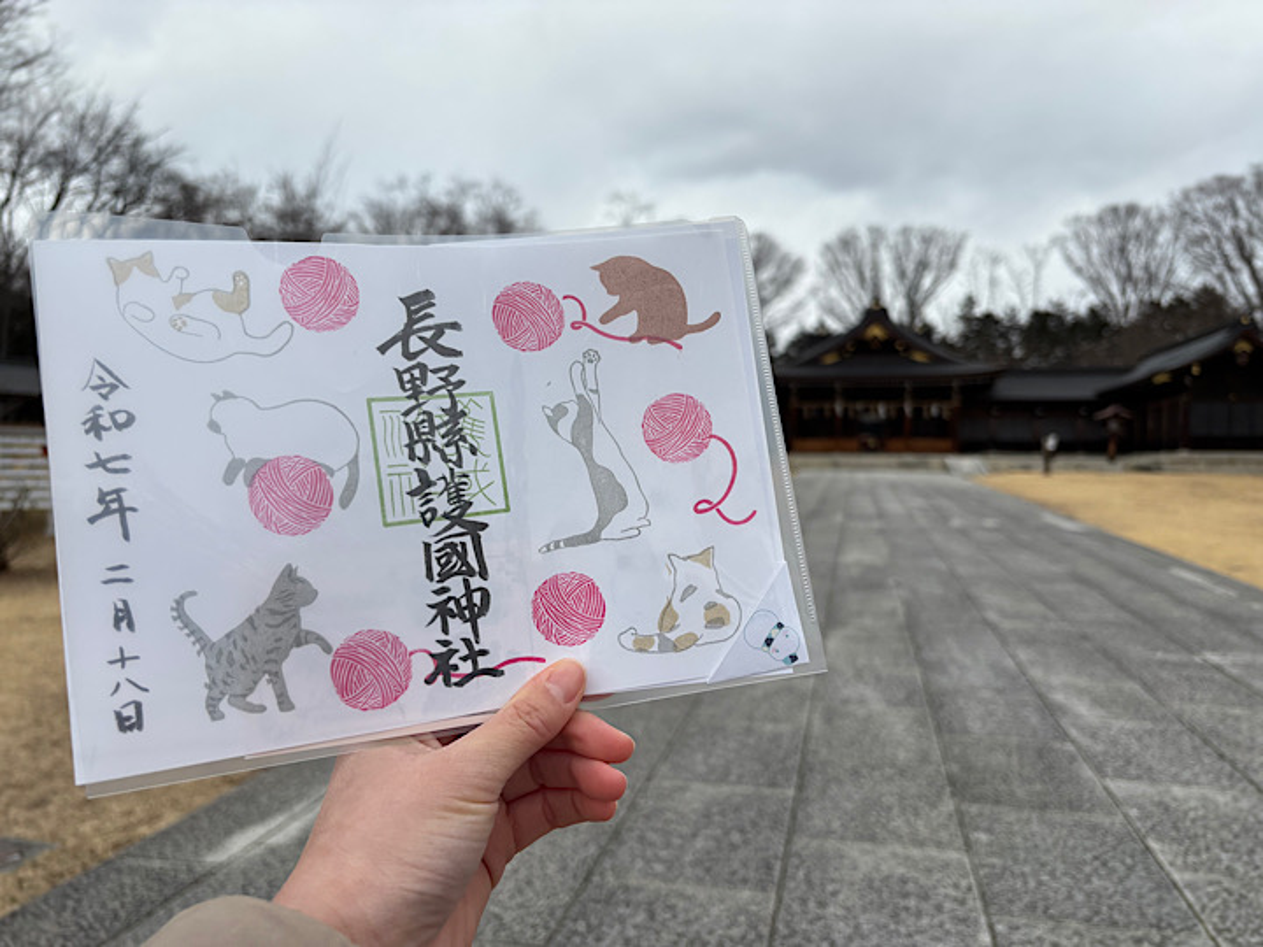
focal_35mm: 26
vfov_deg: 53.1
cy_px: 474
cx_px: 632
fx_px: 949
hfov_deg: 67.3
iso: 50
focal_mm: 5.96
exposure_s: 1/2710
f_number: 1.6
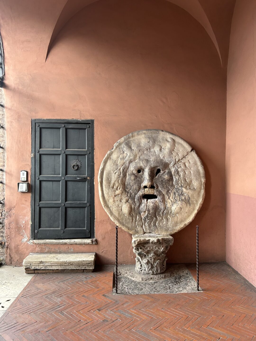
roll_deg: +1.3
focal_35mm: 26
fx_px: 256
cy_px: 170
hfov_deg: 53.1
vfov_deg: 67.3
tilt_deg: -0.2
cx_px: 128
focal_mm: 5.7
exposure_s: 1/121
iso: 100
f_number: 1.5
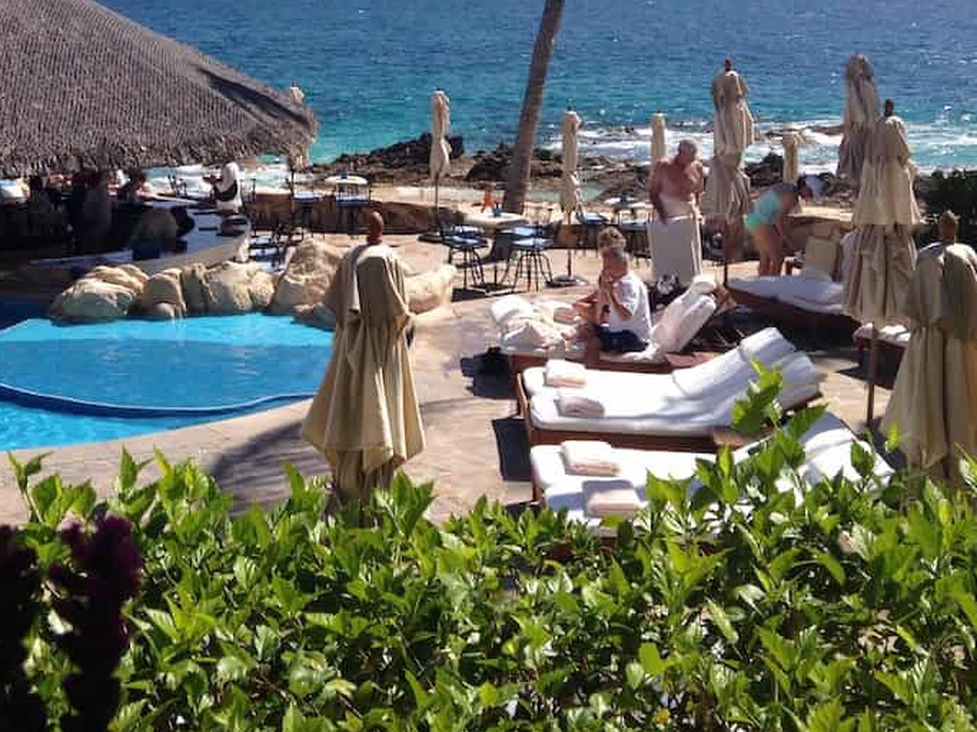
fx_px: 1637
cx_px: 348
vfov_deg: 24.8
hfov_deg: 33.0
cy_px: 147
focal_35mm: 58
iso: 50
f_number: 2.4
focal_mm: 4.1
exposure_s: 1/1938
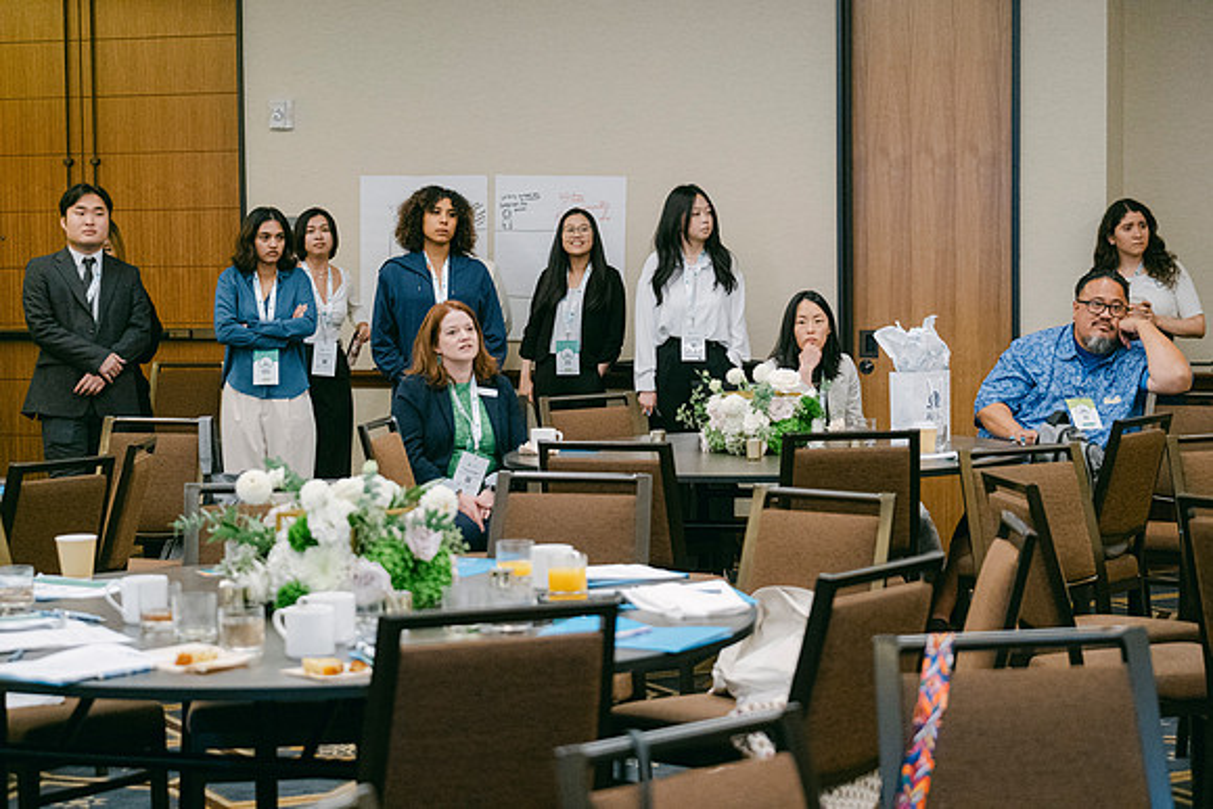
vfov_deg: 18.2
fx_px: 2528
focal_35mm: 75
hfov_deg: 27.0
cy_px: 404
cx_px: 606
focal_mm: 50
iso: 2500
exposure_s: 1/125
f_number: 2.8
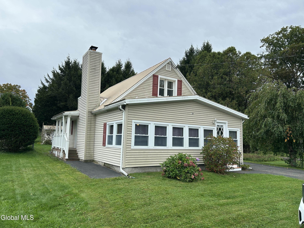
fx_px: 228
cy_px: 114
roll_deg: -1.3
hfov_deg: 67.3
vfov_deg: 53.1
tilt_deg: +6.5
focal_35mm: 26
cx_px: 152
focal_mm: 5.7
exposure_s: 1/1488
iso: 50
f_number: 1.5
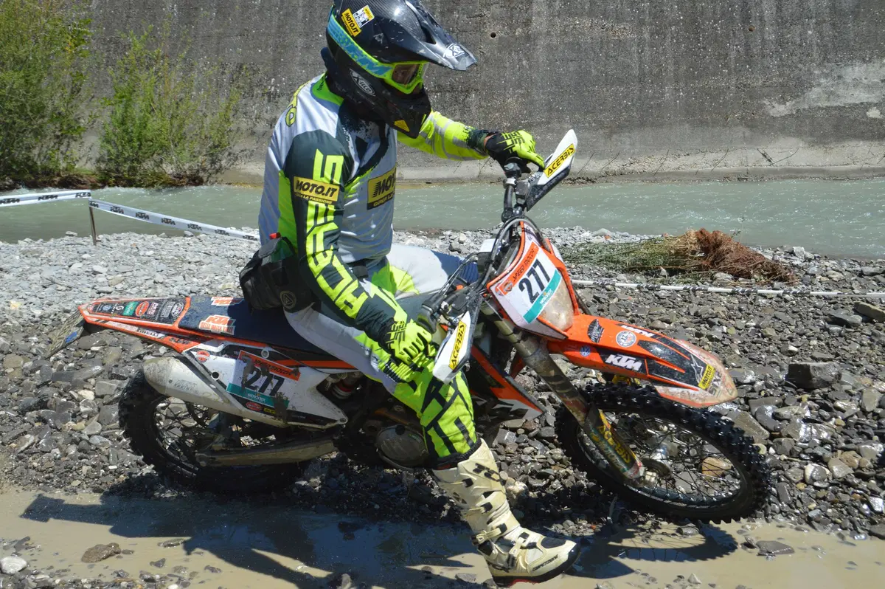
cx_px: 442
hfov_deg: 49.6
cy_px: 294
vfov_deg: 34.2
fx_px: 958
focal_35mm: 39
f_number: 6.3
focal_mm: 26
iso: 400
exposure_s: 1/1600
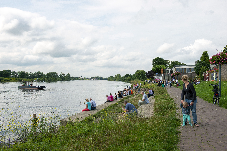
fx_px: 227
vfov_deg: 36.9
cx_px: 114
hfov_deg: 53.1
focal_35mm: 36
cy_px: 76
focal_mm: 36
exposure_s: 1/320
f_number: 9
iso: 100
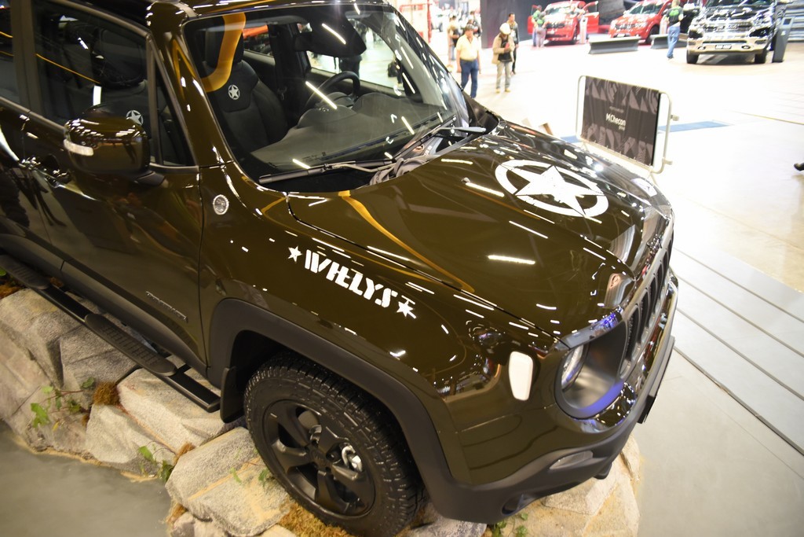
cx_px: 402
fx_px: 536
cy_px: 268
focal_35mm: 24
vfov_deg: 53.1
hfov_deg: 73.7
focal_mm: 24
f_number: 2.8
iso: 2500
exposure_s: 1/80
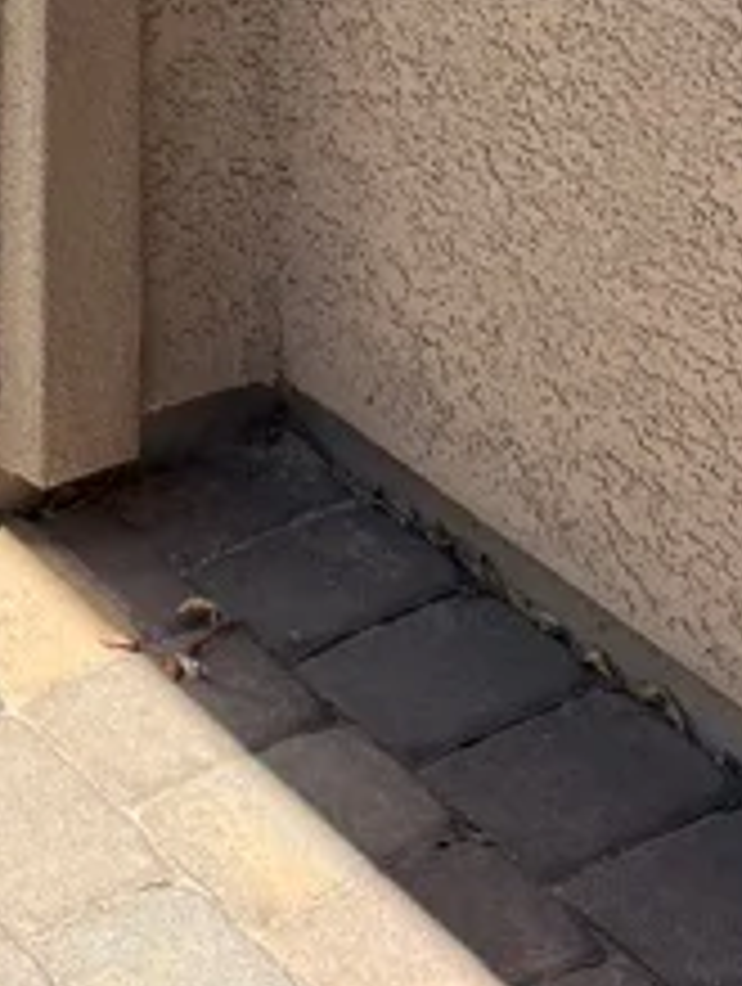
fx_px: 3192
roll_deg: +0.4
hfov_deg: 12.6
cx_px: -342
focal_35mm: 112
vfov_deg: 14.0
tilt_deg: -4.0
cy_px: -1139
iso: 100
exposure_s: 1/1553
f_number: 1.78
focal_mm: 6.76
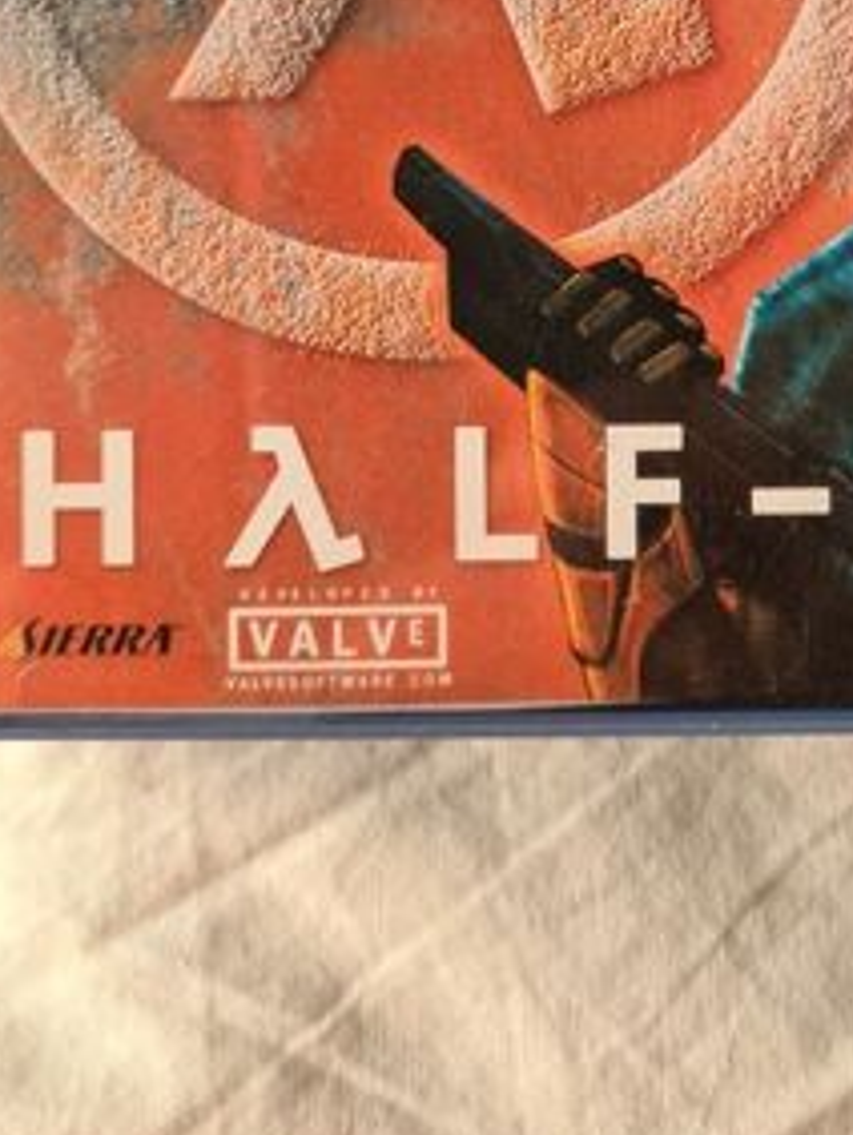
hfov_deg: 24.5
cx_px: 680
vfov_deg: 30.1
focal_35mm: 59
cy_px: -32
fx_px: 1936
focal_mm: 5.4
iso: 100
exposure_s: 1/100
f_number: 1.8
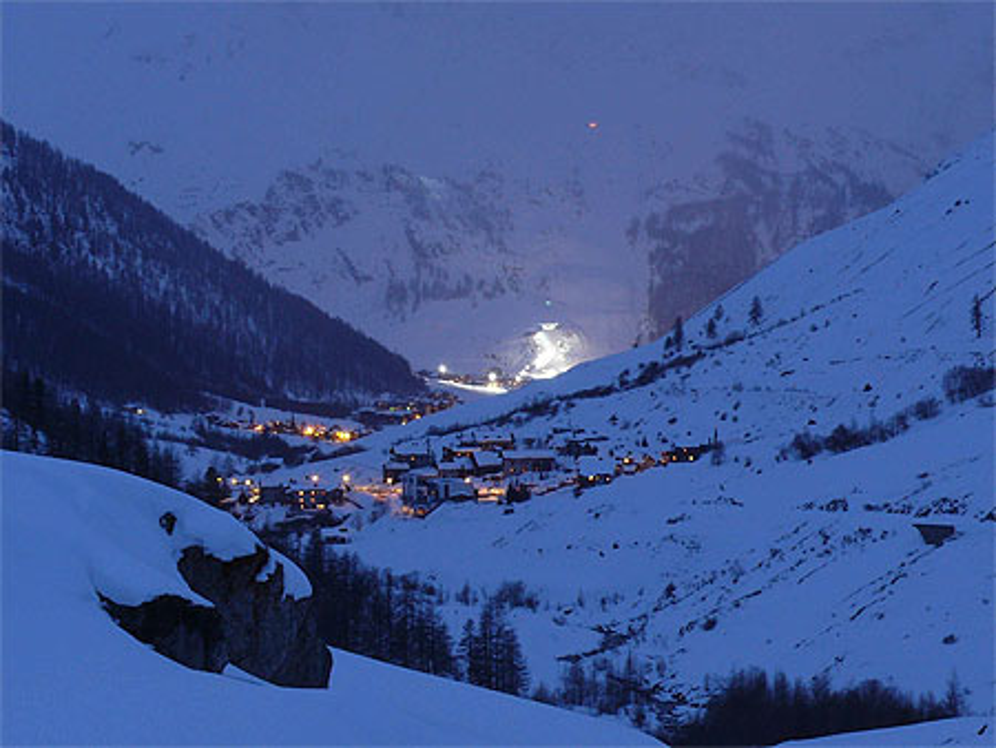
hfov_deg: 19.6
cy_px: 374
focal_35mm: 100
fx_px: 2879
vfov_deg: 14.8
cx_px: 498
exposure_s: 6
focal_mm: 14.9
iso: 100
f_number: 6.3
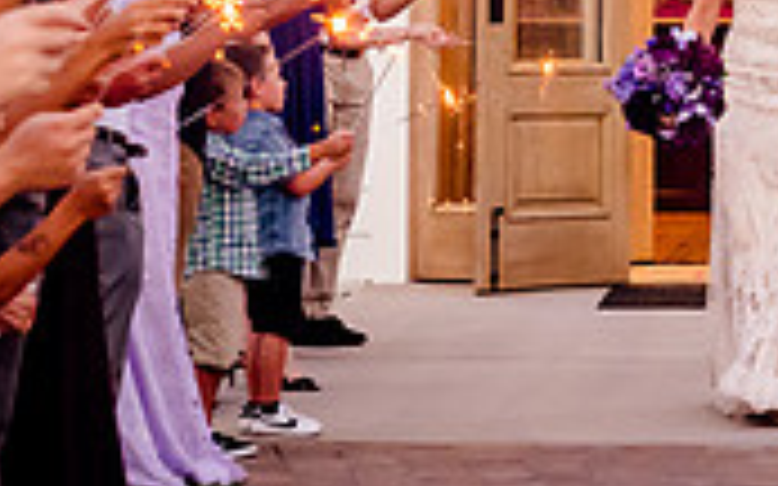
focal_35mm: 276
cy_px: -29
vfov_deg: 4.7
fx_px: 5850
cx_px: 886
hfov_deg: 7.6
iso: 1600
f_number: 5
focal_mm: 70
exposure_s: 1/200
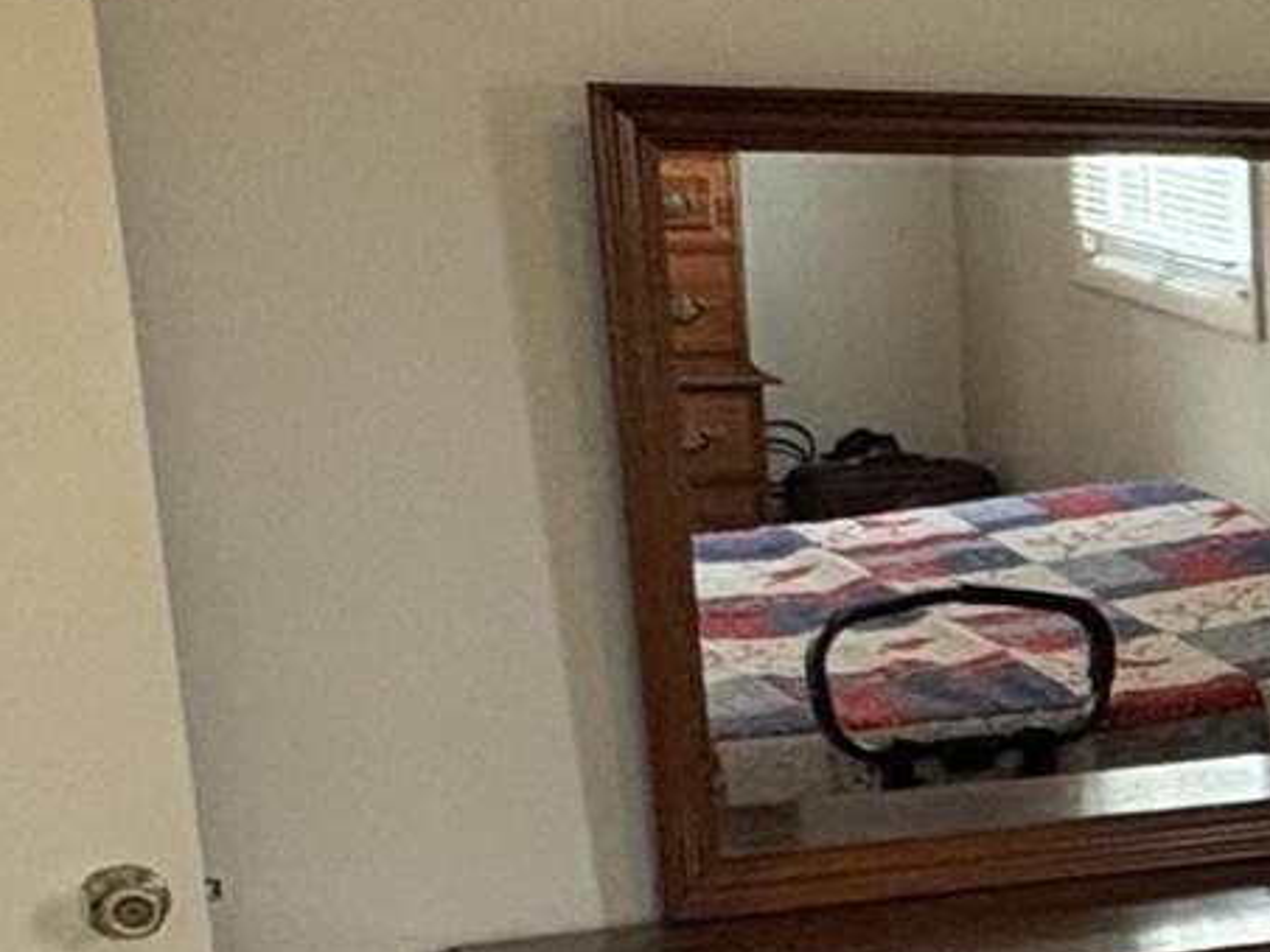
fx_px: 3486
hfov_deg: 16.4
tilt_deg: -12.0
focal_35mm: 95
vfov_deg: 15.2
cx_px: 2459
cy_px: 988
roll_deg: -0.8
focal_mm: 2.22
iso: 320
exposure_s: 1/120
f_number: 2.2
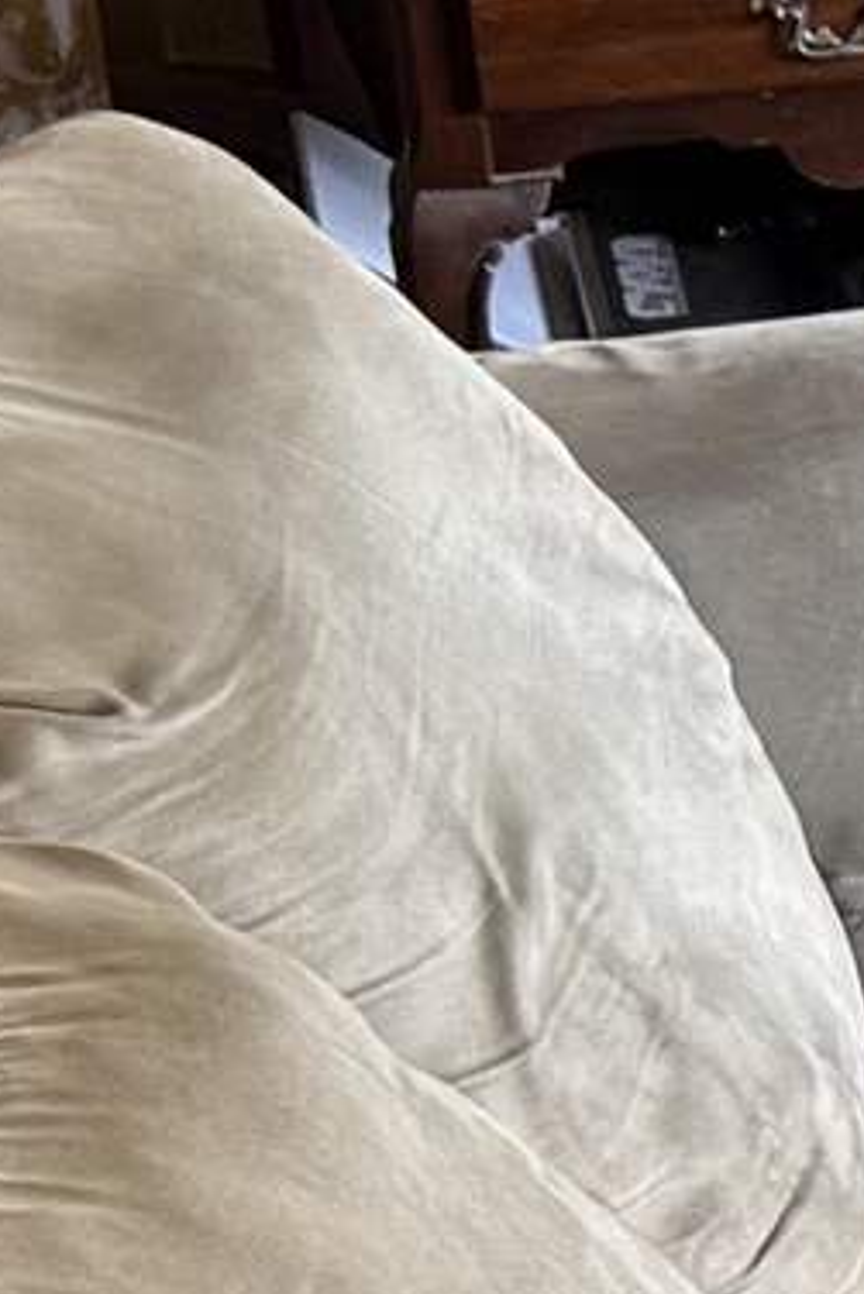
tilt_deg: -30.7
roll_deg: -5.6
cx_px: 3666
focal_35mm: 204
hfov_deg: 5.6
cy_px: 1098
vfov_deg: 10.0
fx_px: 7337
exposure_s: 1/60
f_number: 1.78
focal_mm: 6.76
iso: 160
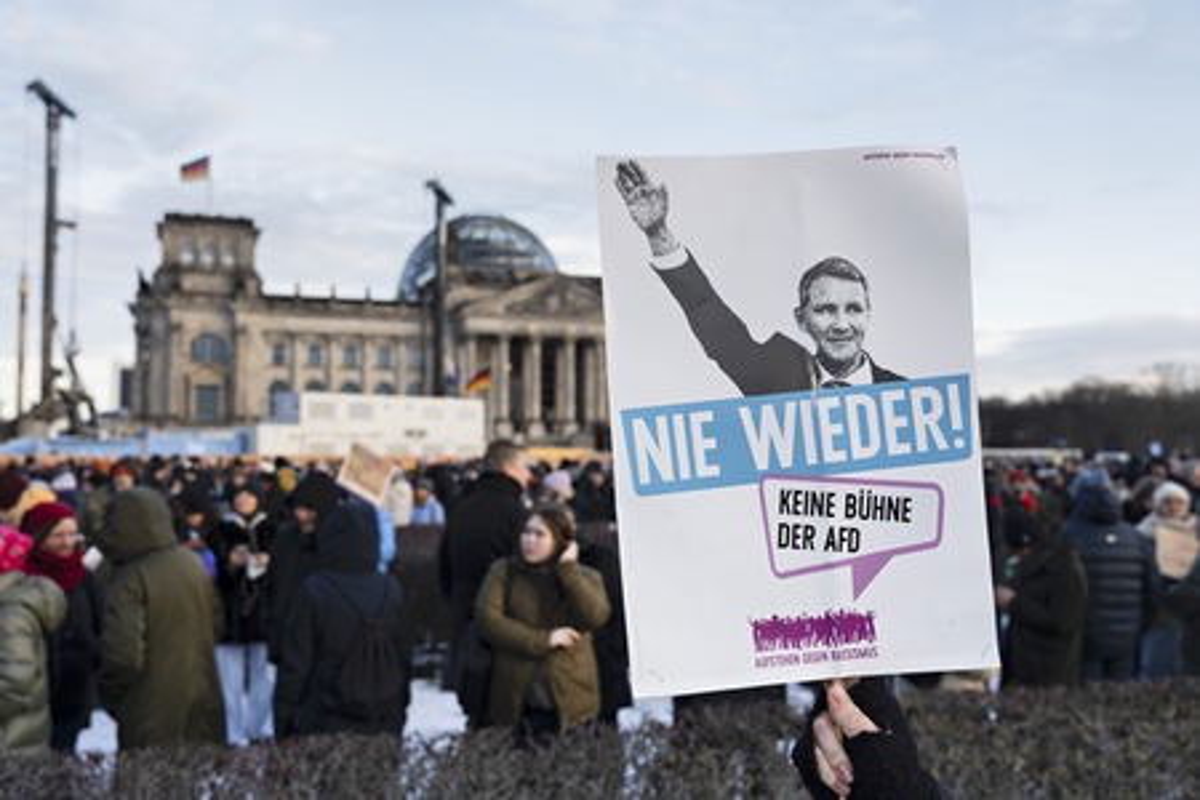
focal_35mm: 35
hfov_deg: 54.8
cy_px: 400
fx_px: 1157
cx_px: 600
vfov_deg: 38.2
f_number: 5
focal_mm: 34.7
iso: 200
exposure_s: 1/125
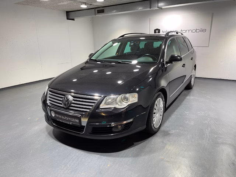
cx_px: 118
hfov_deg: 67.3
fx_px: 177
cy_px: 88
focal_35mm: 26
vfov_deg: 53.1
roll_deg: +1.3
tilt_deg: -16.7
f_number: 1.6
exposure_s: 1/50
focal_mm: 5.1
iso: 64
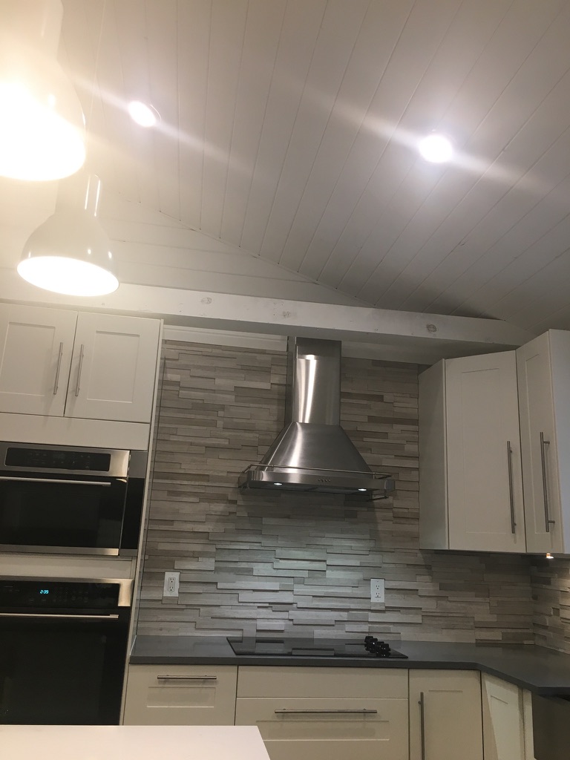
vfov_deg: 61.7
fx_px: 637
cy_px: 380
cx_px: 285
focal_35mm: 29
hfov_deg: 48.2
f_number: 2.2
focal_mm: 4.15
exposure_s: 1/30
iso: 50
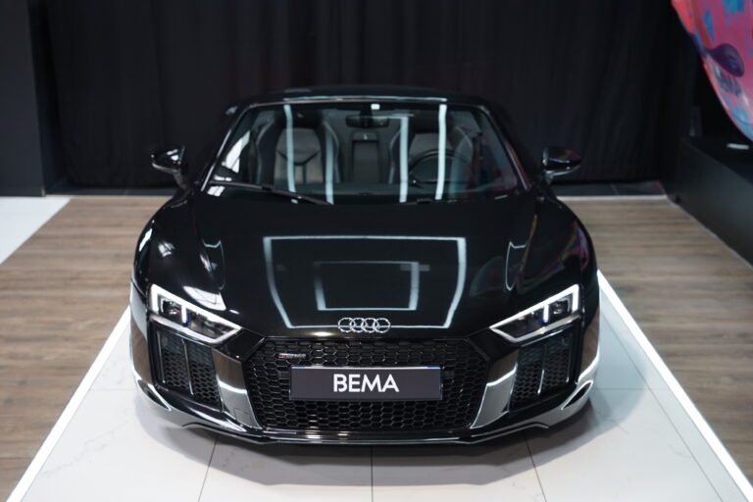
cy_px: 251
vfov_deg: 24.1
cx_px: 376
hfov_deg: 35.5
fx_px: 1175
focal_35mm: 56
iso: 640
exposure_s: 1/80
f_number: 3.2
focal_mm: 56.2
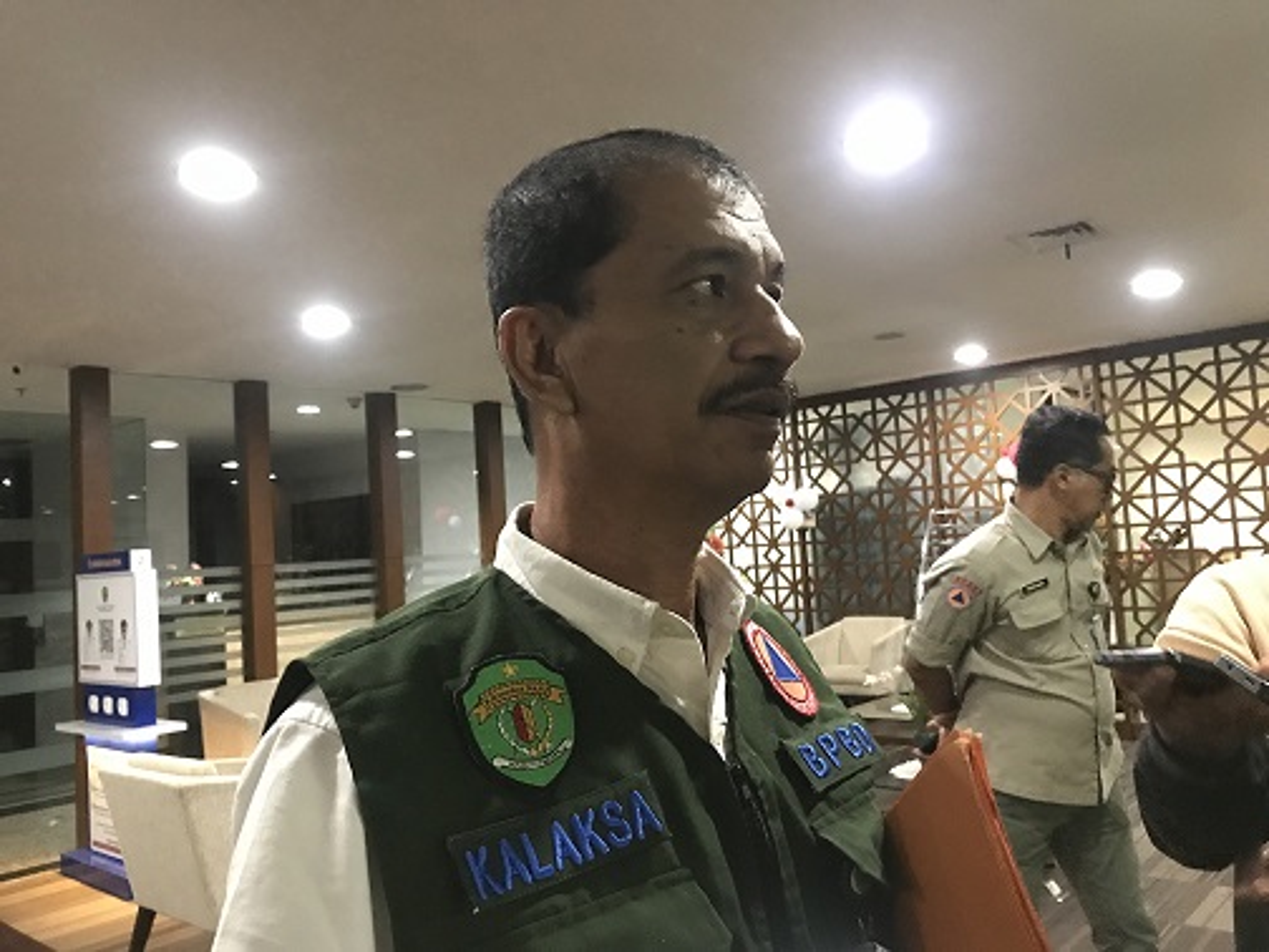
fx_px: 1026
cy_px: 476
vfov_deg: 49.7
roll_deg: +4.6
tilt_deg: +4.0
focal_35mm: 28
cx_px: 634
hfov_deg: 63.4
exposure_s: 1/4
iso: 125
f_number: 1.8
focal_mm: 3.99
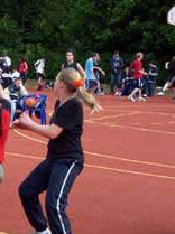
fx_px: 554
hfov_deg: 17.4
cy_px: 88
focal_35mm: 82
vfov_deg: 23.8
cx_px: -13
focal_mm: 8
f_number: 4.8
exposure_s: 1/350
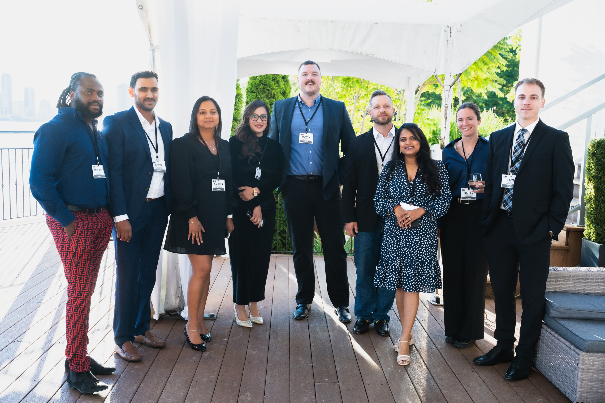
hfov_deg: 52.3
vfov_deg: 36.2
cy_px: 202
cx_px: 302
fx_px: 617
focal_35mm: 37
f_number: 4
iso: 200
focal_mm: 36.7
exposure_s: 1/250
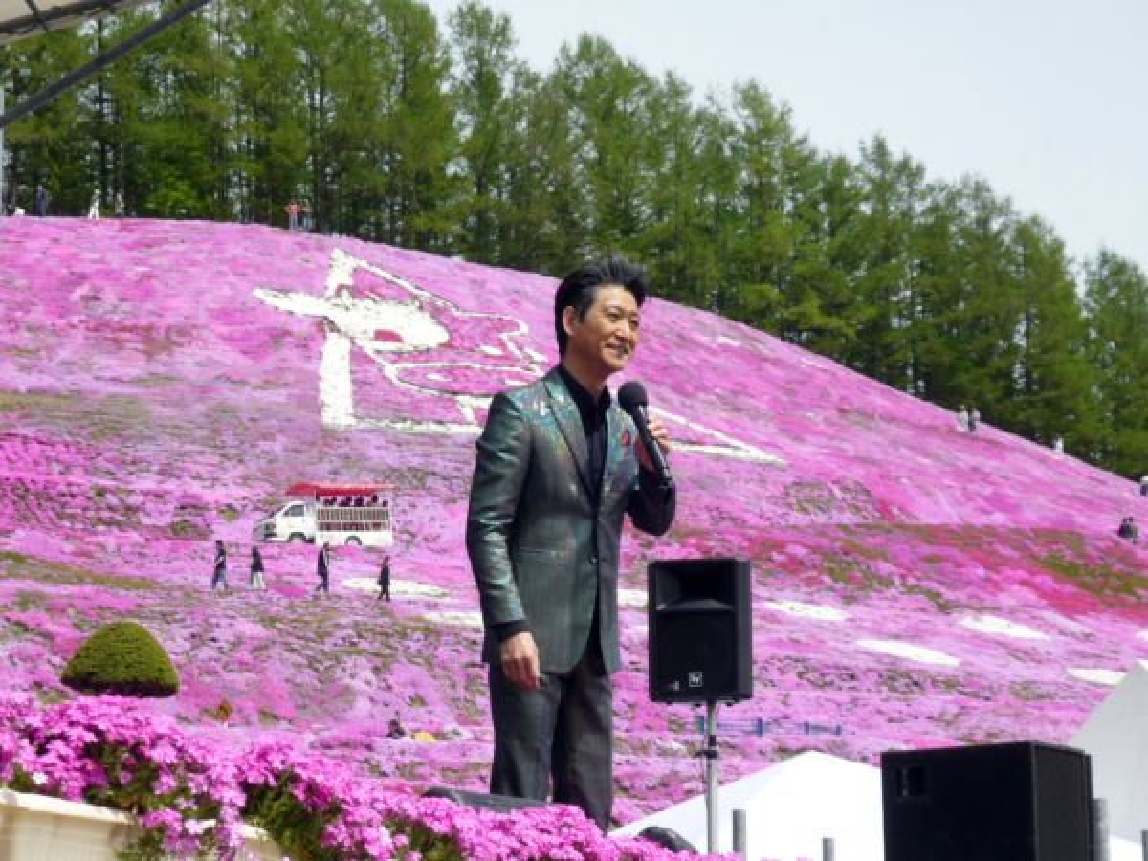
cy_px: 430
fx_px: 3316
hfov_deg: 19.6
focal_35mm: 100
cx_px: 574
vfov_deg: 14.8
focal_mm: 16.5
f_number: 5.1
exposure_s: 1/400
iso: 100
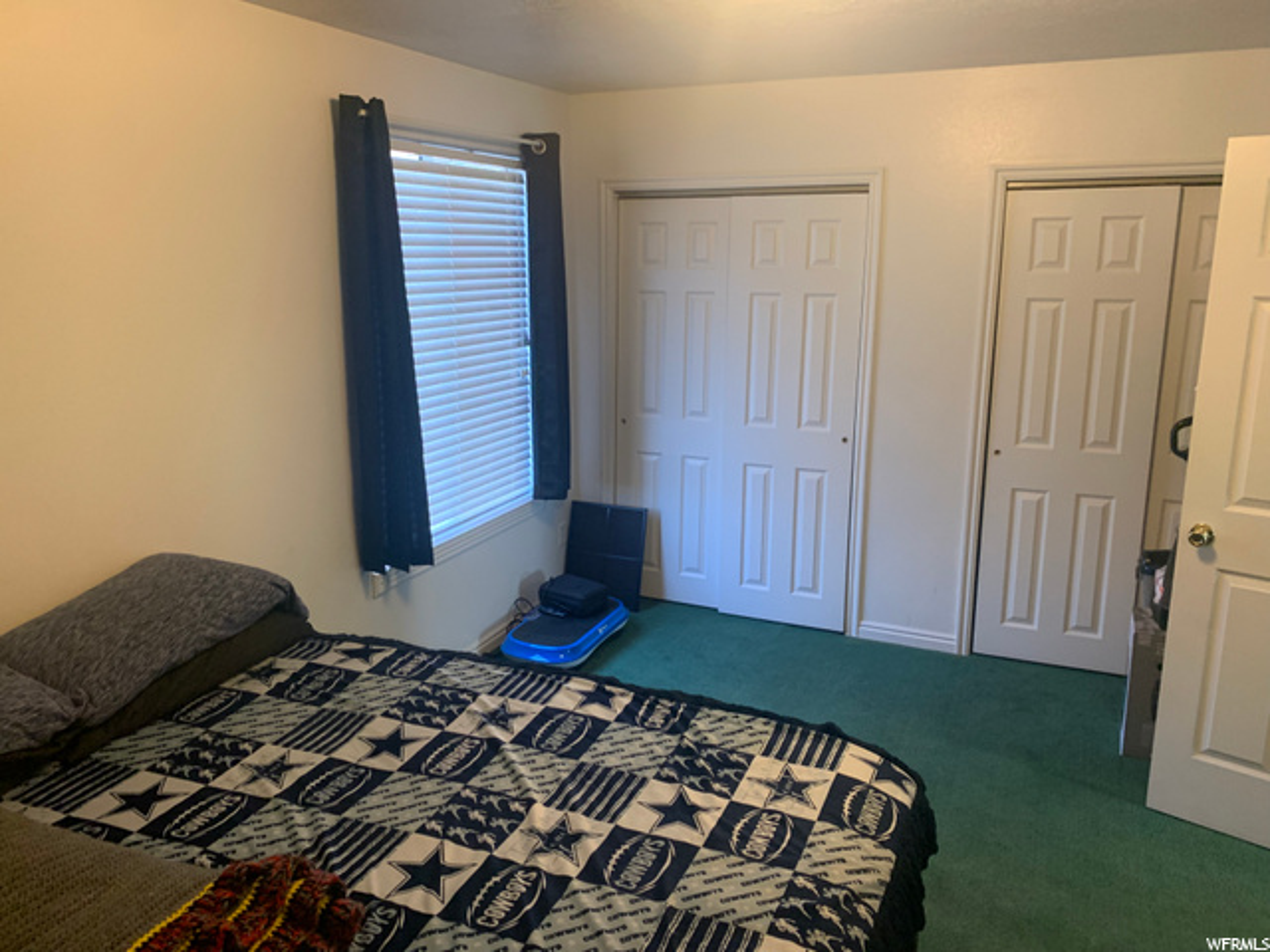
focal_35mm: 26
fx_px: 954
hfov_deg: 67.3
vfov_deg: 53.1
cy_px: 476
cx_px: 635
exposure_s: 1/60
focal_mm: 4.25
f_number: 1.8
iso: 250
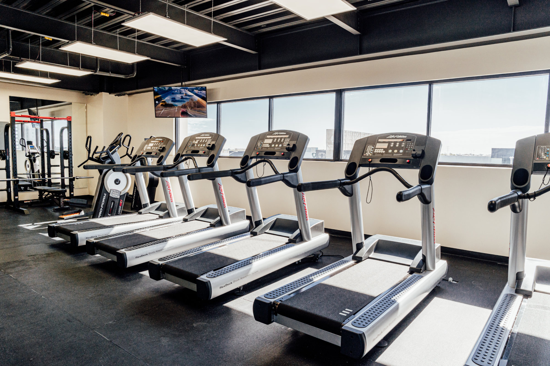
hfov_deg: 73.7
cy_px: 183
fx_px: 367
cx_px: 275
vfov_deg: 53.1
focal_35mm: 24
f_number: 9
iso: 400
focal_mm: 24
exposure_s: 1/100
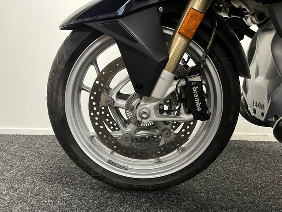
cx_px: 141
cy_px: 106
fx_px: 212
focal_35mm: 26
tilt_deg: -5.8
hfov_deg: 67.3
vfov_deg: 53.1
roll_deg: -0.3
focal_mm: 5.1
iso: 400
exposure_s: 1/33
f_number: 1.6
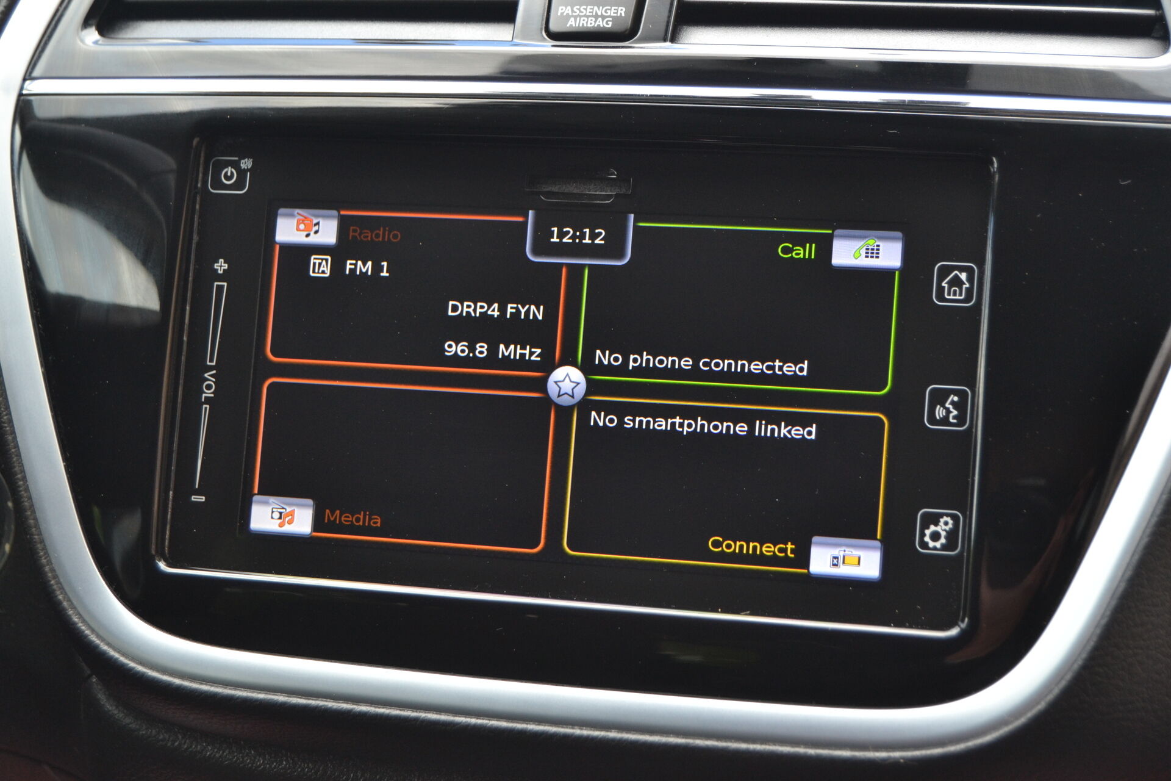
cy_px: 390
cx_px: 586
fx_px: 2244
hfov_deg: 29.2
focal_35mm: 69
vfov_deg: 19.7
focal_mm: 46
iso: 500
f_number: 5.3
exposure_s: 1/60
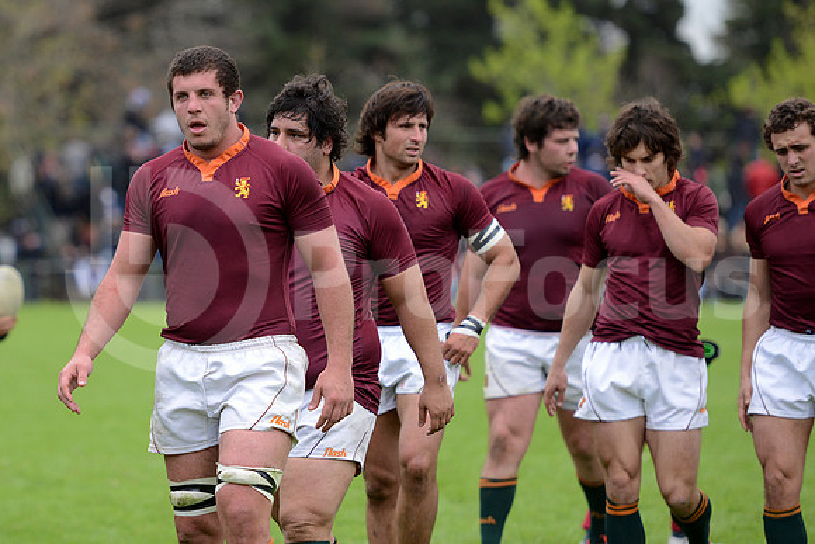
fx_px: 3849
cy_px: 272
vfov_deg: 8.1
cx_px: 408
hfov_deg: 12.1
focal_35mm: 170
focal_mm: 170
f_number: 2.8
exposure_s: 1/500
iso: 400
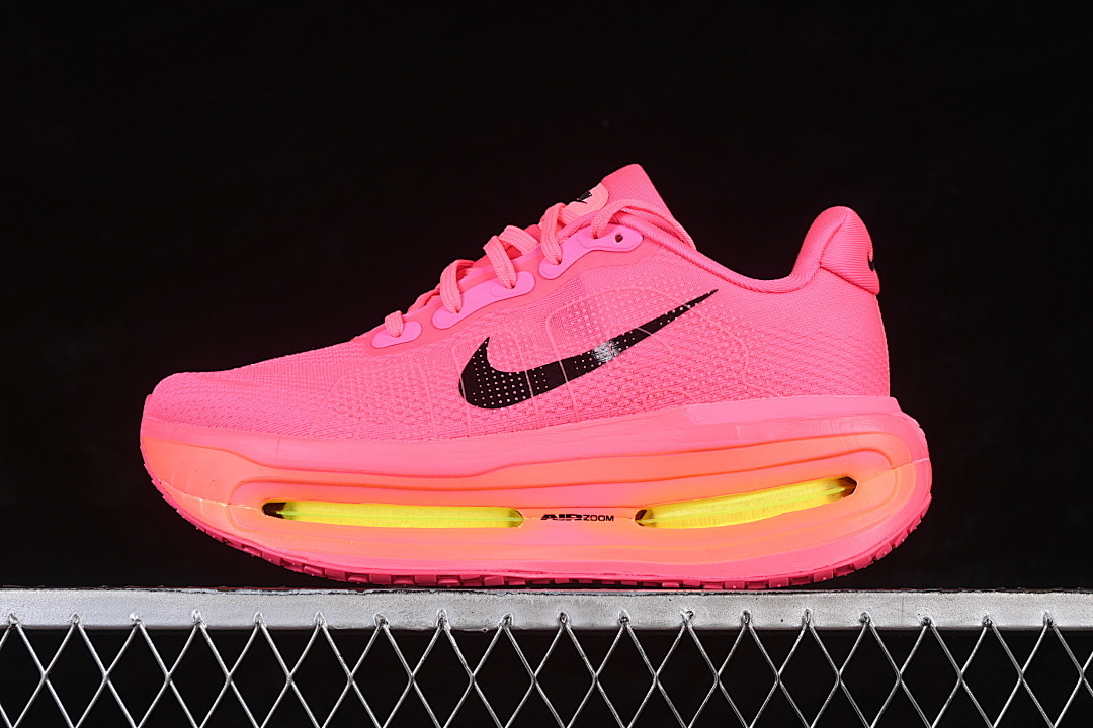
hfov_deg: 27.0
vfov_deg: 18.2
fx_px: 2277
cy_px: 364
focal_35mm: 75
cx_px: 546
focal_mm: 50
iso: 160
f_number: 8
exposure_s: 1/80
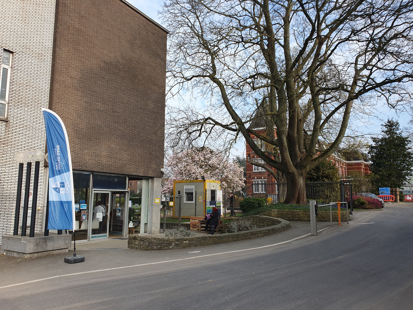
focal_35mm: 26
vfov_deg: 53.1
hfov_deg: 67.3
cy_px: 155
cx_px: 206
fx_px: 310
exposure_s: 1/582
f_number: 2.4
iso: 50
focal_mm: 4.32
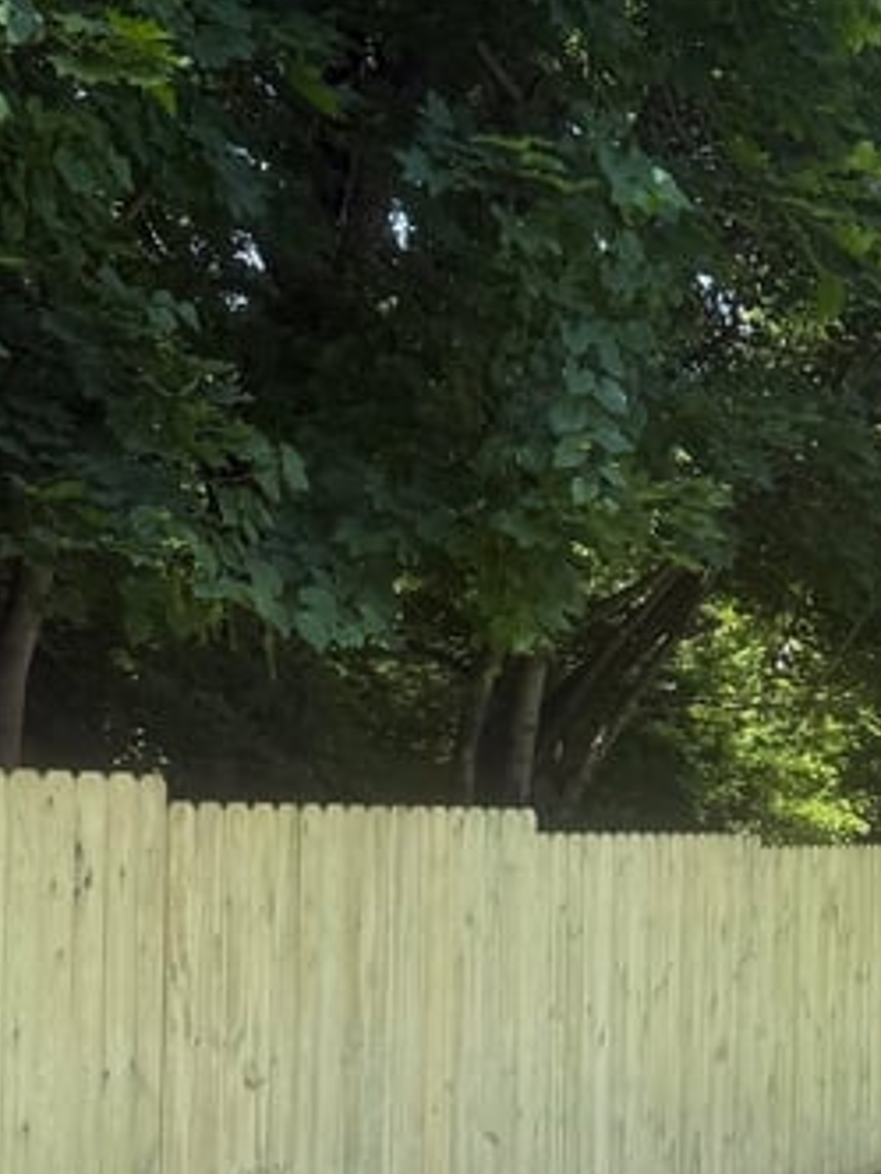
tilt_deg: -1.8
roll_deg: -1.2
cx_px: 817
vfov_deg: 25.8
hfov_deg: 19.5
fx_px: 2511
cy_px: 960
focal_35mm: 74
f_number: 1.78
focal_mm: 6.76
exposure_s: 1/1385
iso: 80
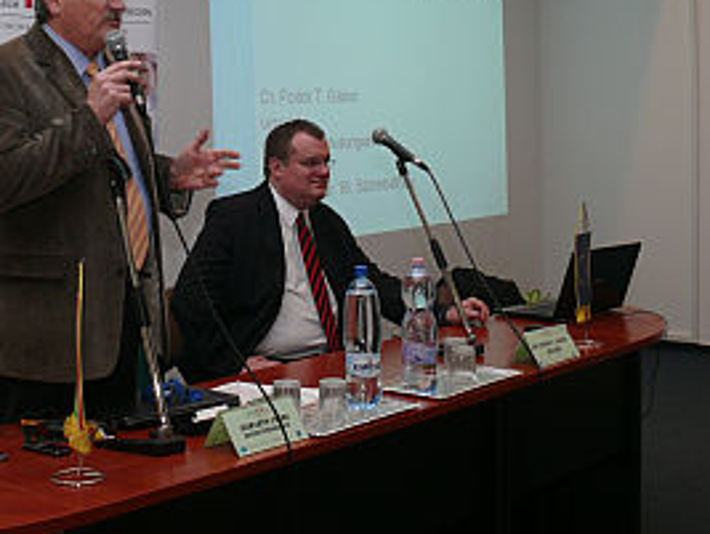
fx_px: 1212
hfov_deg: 32.0
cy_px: 154
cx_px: 173
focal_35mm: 59
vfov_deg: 24.7
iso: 100
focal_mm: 7.4
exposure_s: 1/25
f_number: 2.8
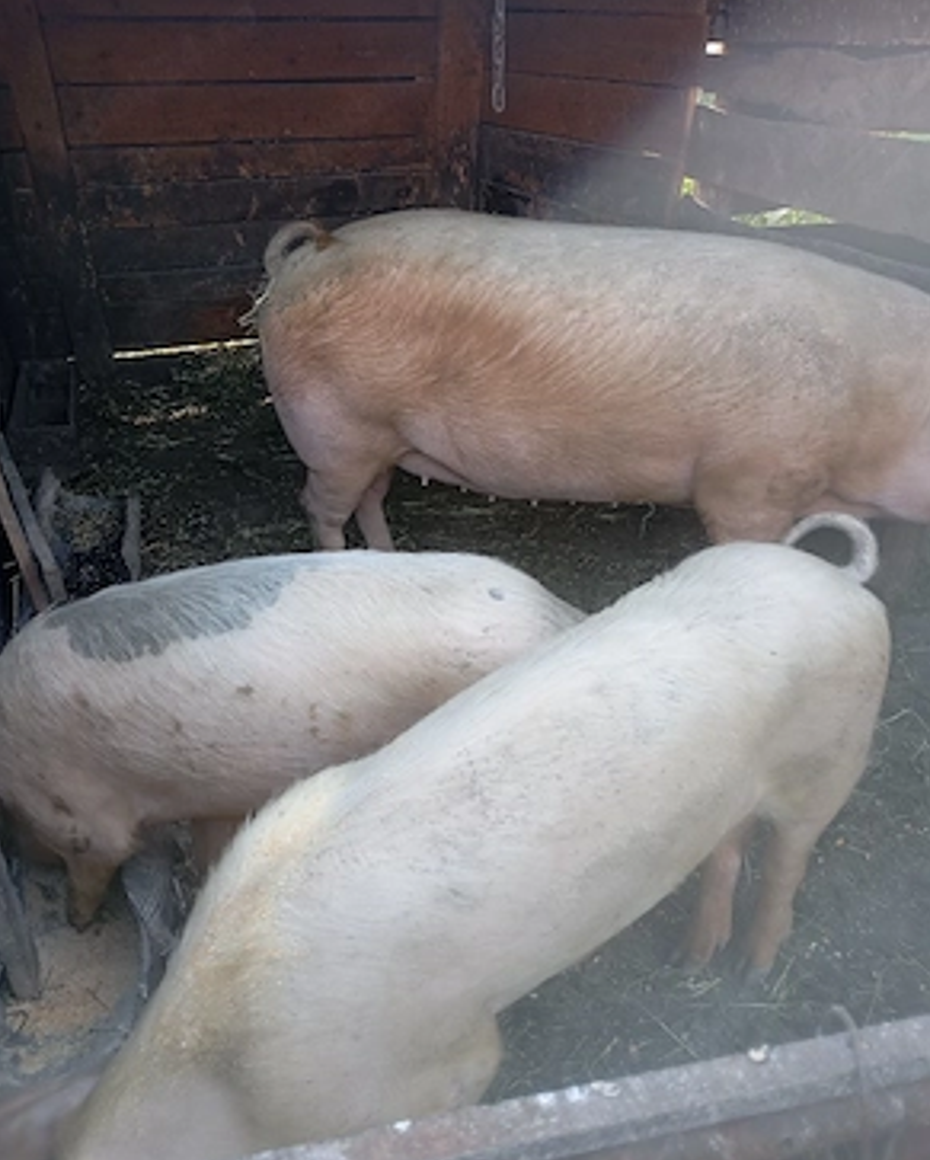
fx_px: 1031
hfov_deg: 48.6
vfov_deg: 58.7
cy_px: 614
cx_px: 467
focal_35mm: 30
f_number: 1.8
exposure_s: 1/50
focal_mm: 4.27
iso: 162
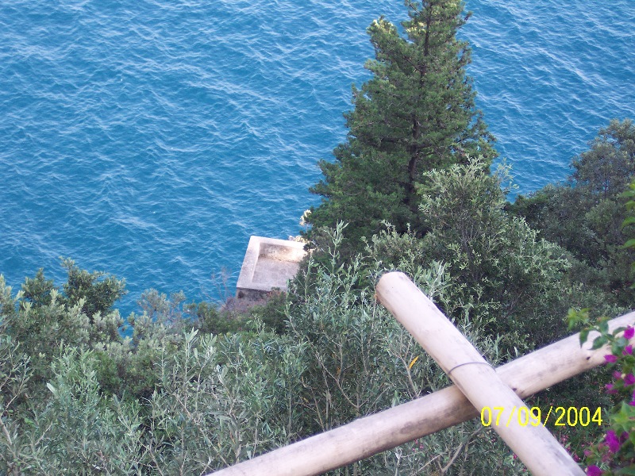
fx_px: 2091
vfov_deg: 13.0
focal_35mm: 114
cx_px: 318
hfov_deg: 17.3
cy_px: 238
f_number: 4.8
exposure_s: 1/125
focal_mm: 24
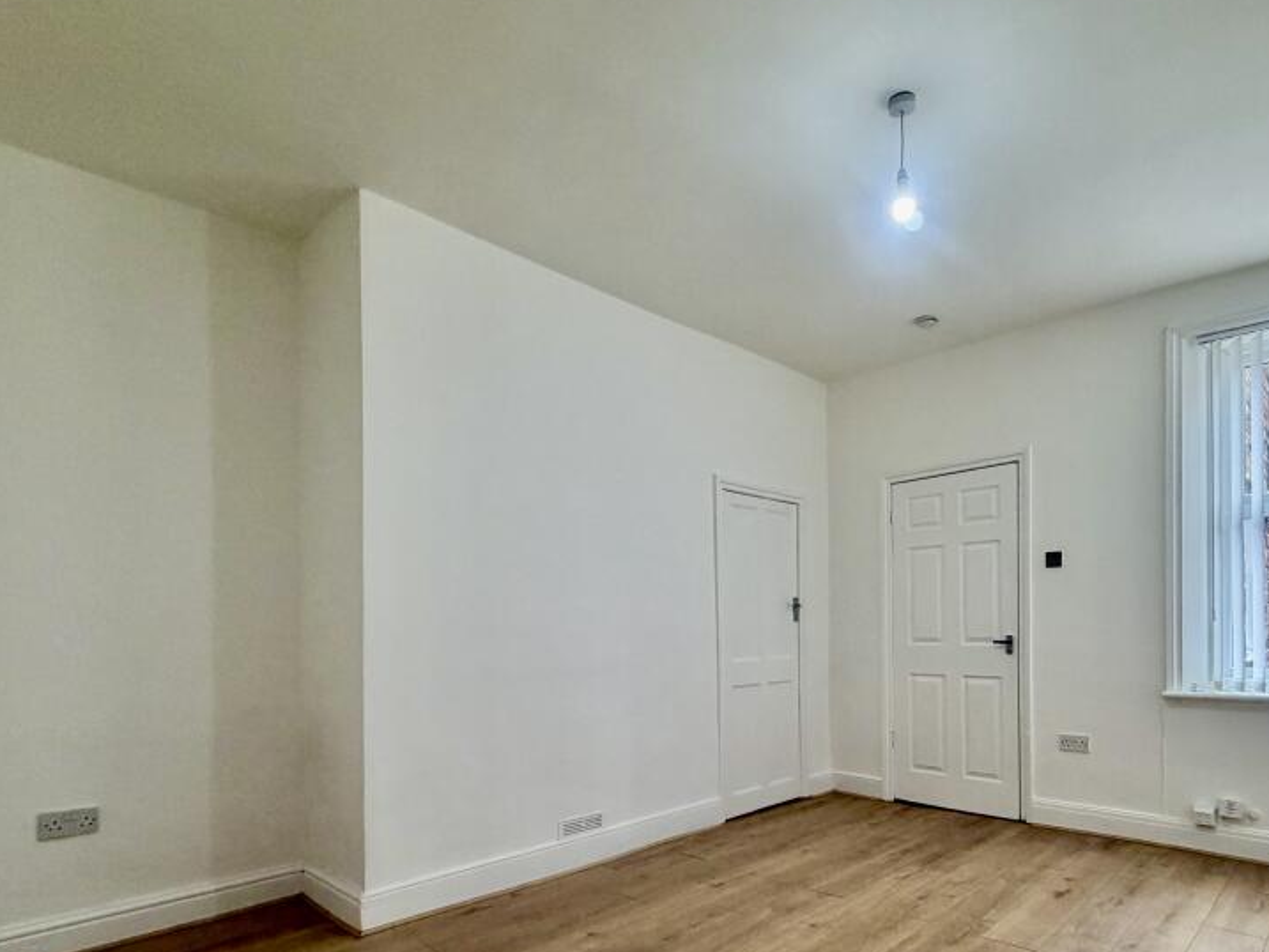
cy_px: 625
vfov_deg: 64.5
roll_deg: +0.7
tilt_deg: -0.3
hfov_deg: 80.8
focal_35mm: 20
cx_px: 758
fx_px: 733
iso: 200
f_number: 2.2
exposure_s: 1/100
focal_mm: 2.22
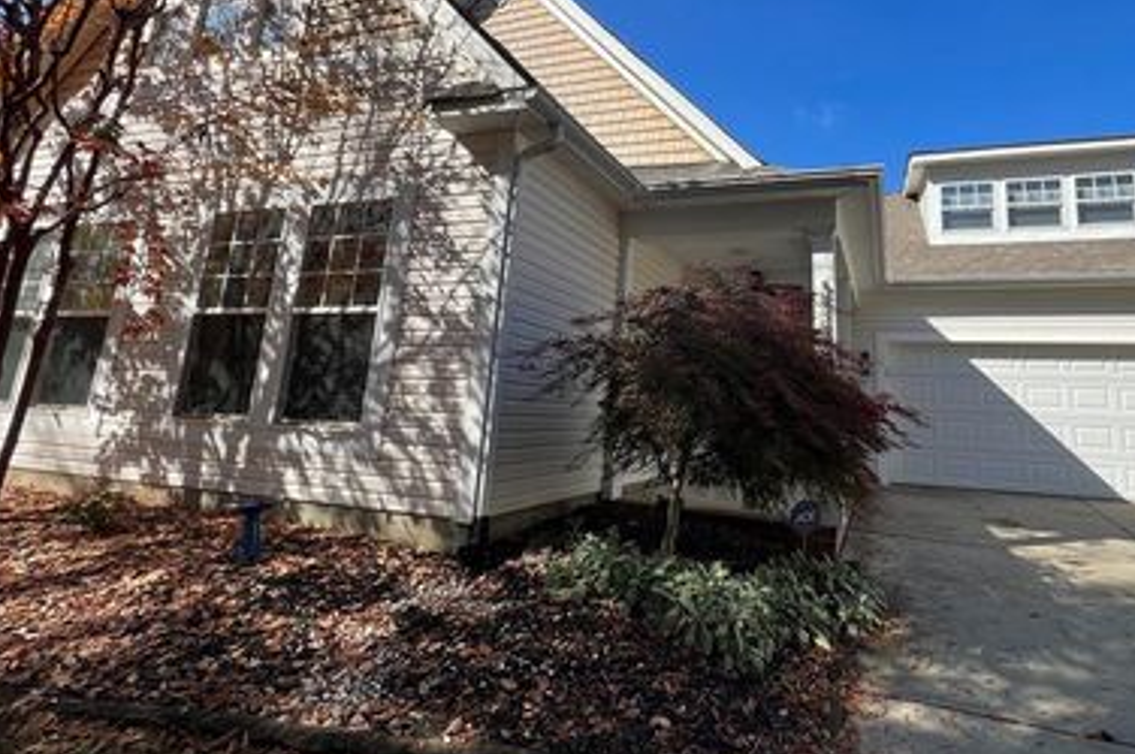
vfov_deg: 66.5
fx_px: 567
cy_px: 294
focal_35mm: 18
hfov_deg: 88.6
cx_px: 697
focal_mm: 1.57
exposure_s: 1/769
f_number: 1.8
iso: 32
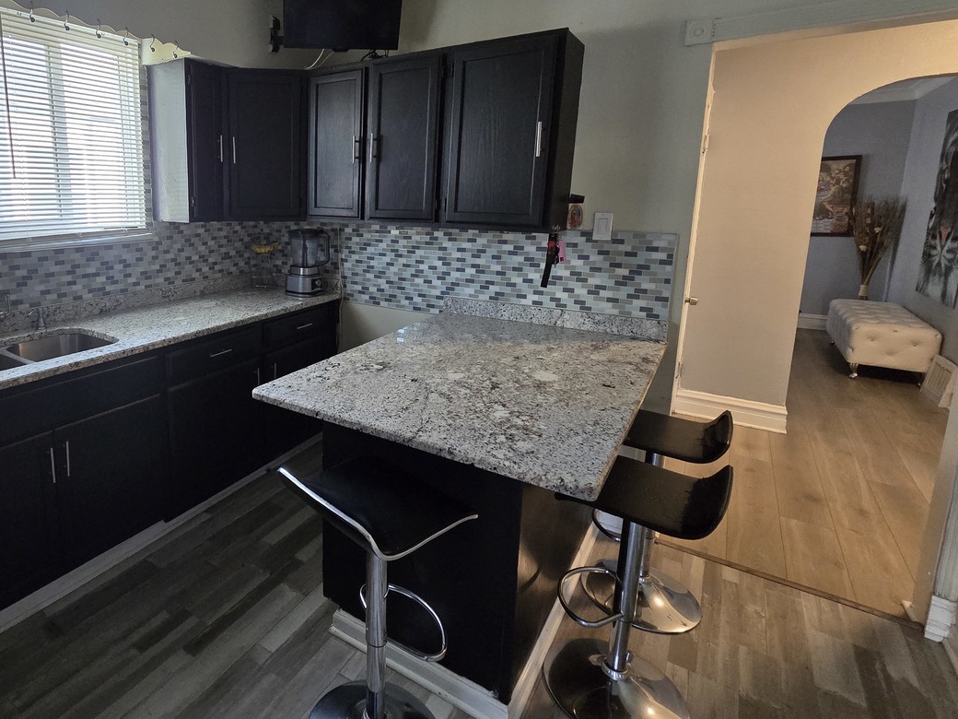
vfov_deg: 70.7
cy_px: 281
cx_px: 304
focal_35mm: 18
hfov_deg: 84.1
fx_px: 498
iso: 500
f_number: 2.2
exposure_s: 1/60
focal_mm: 2.2
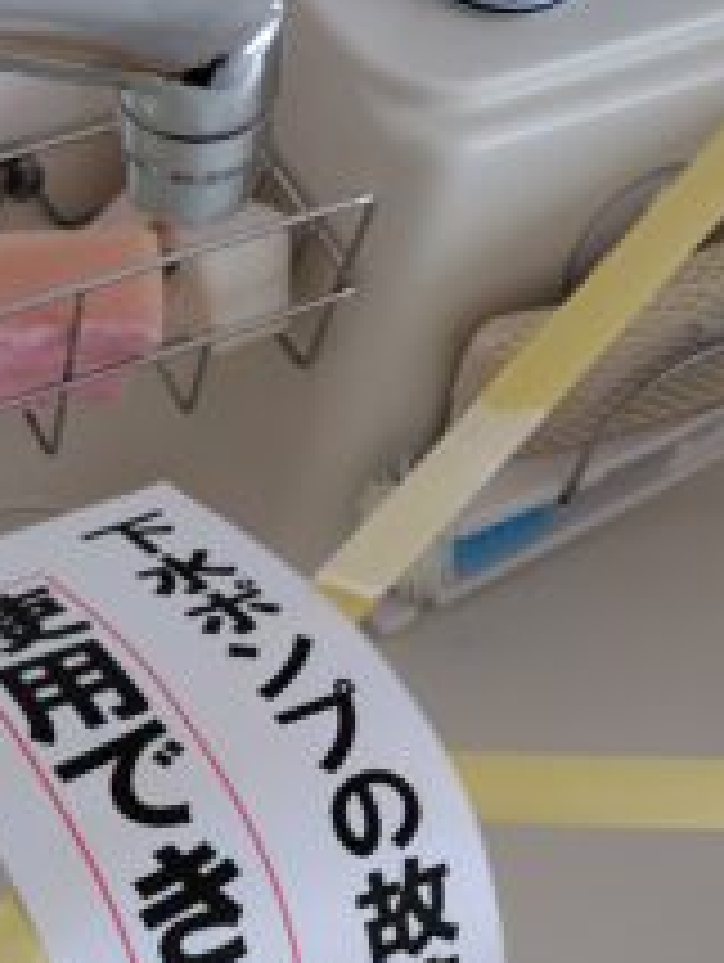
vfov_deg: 24.4
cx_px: -99
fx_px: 2032
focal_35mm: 73
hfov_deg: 19.3
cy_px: 1120
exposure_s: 1/120
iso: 228
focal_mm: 5.6
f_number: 1.9
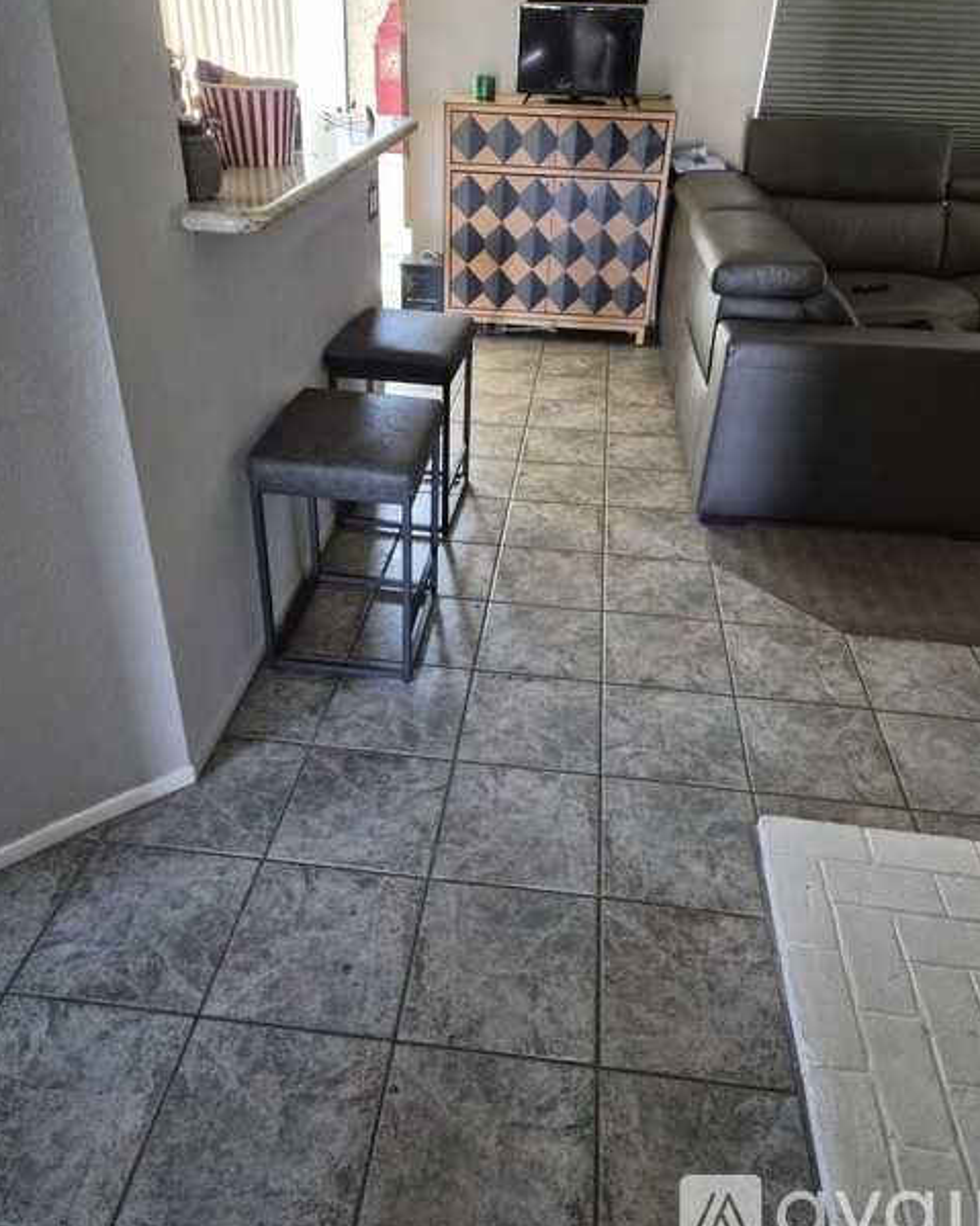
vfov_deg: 68.0
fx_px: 907
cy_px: 574
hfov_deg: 56.8
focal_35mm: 25
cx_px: 499
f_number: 1.8
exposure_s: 1/120
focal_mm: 5.4
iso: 800
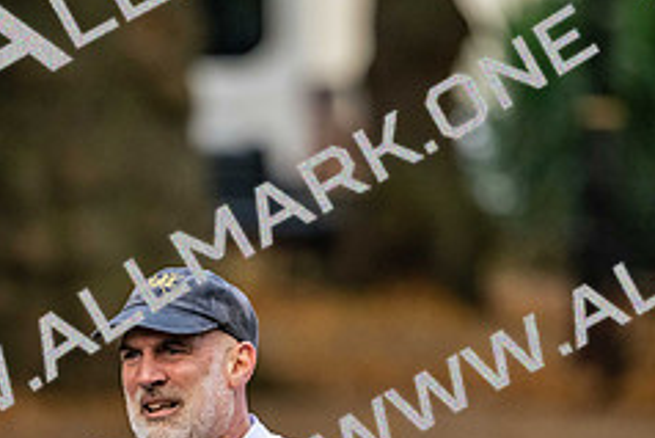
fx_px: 17731
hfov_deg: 2.1
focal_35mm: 974
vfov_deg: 1.4
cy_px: 522
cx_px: 110
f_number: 4.5
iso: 3200
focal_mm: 400
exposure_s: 1/2500
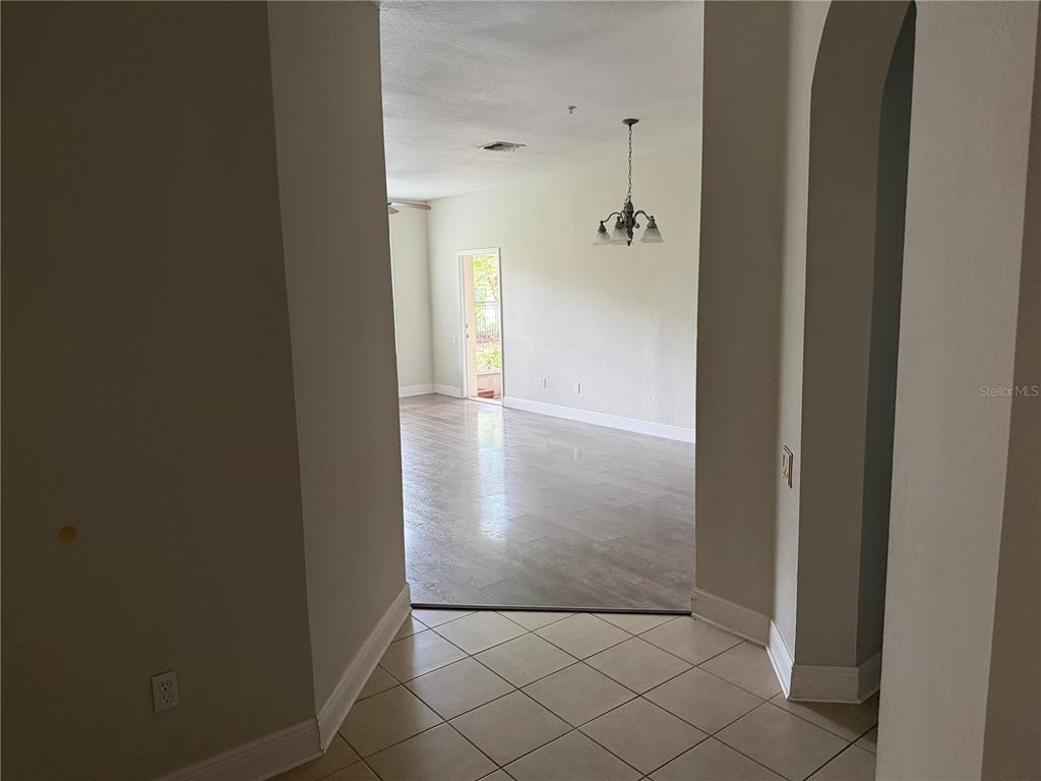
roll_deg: +1.8
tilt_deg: -7.7
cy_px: 390
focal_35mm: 24
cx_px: 520
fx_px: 722
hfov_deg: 71.6
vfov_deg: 56.8
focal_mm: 6.76
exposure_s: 1/60
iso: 500
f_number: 1.78
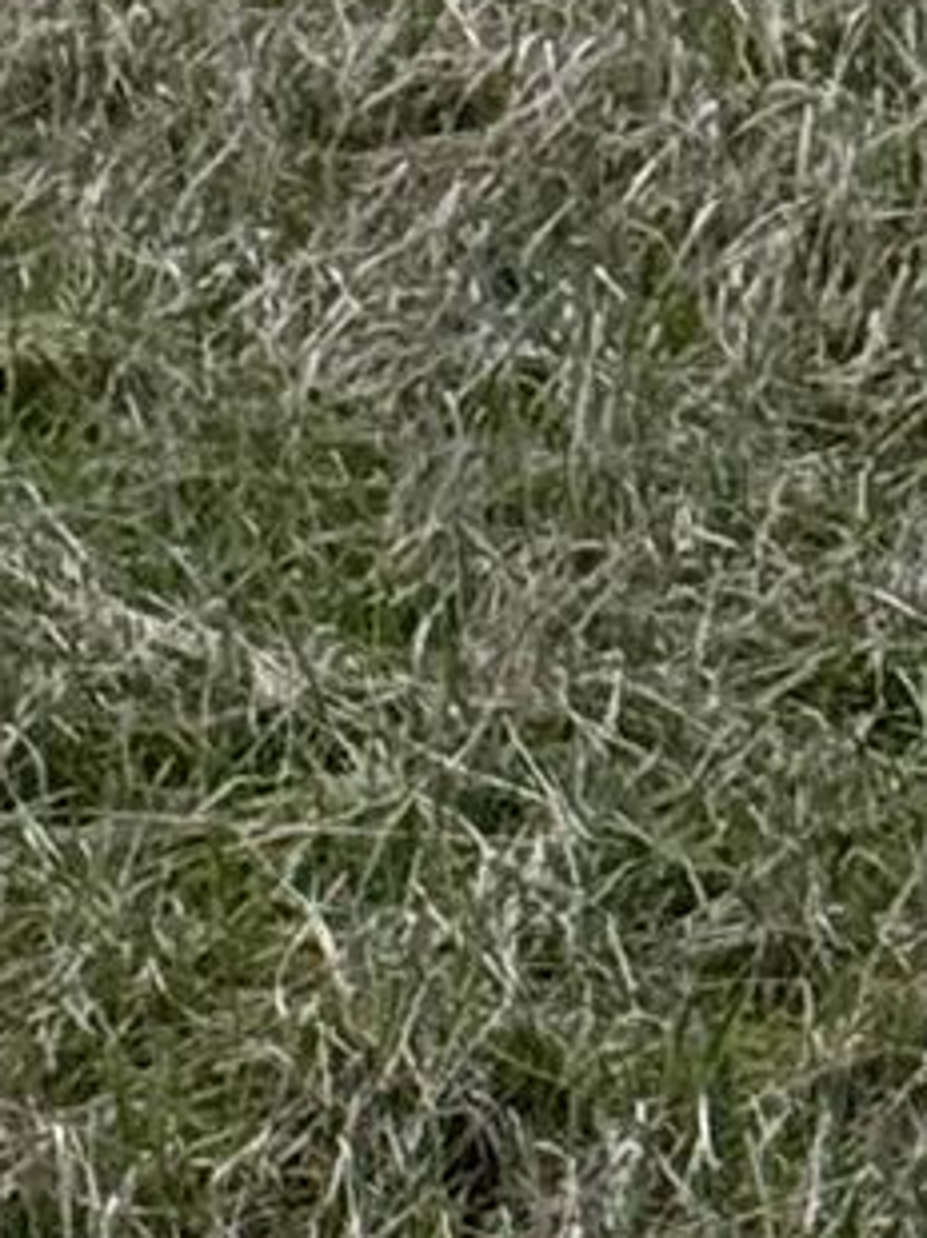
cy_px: -2548
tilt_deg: +4.8
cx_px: -715
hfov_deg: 4.1
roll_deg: -0.2
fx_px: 12765
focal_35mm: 357
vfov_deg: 5.2
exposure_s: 1/9901
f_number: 1.78
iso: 80
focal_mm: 6.76
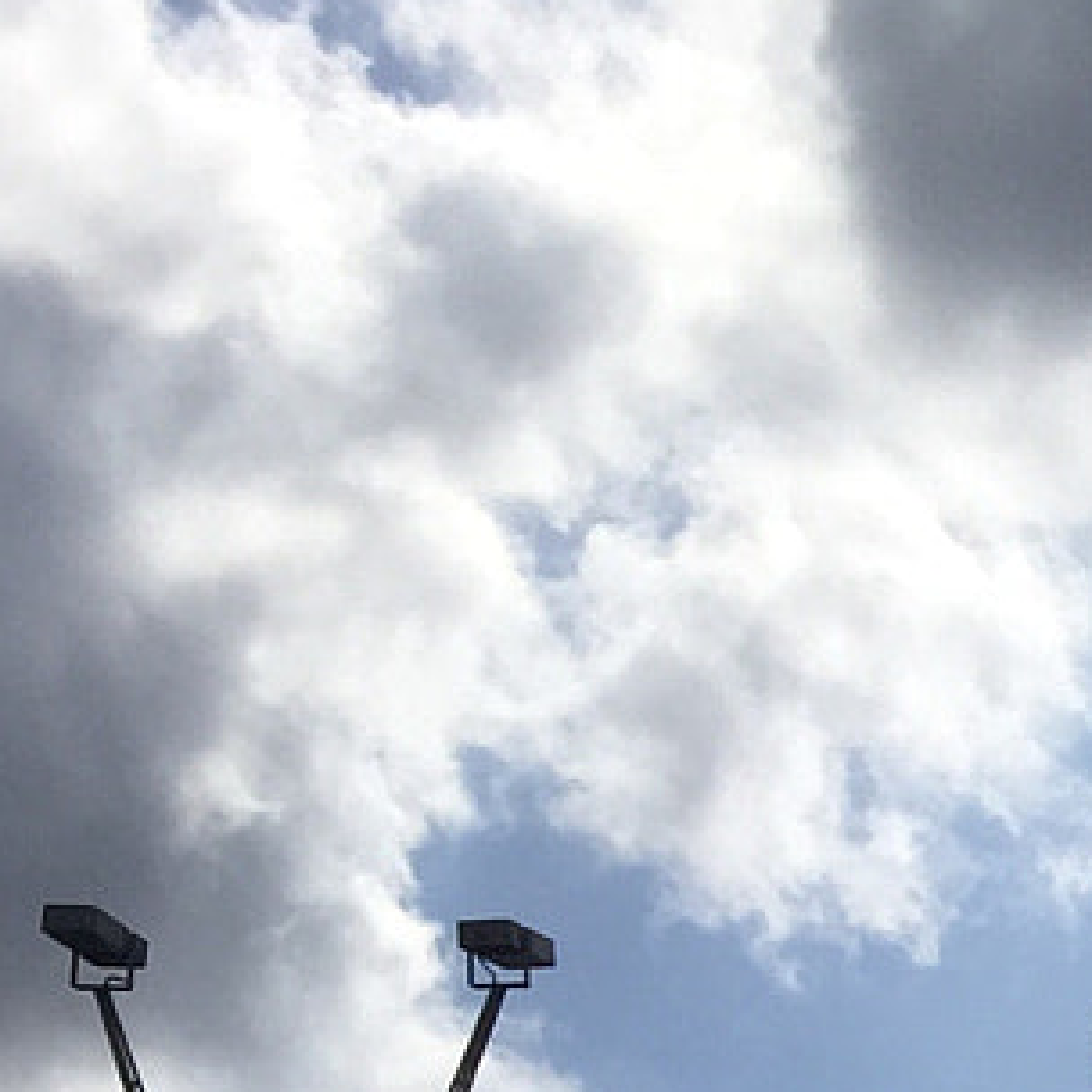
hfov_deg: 10.8
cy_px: 2119
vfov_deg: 11.7
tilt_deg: +4.7
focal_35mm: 135
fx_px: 4818
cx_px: 2723
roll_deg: -0.1
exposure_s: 1/6623
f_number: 2.2
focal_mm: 4.15
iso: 32
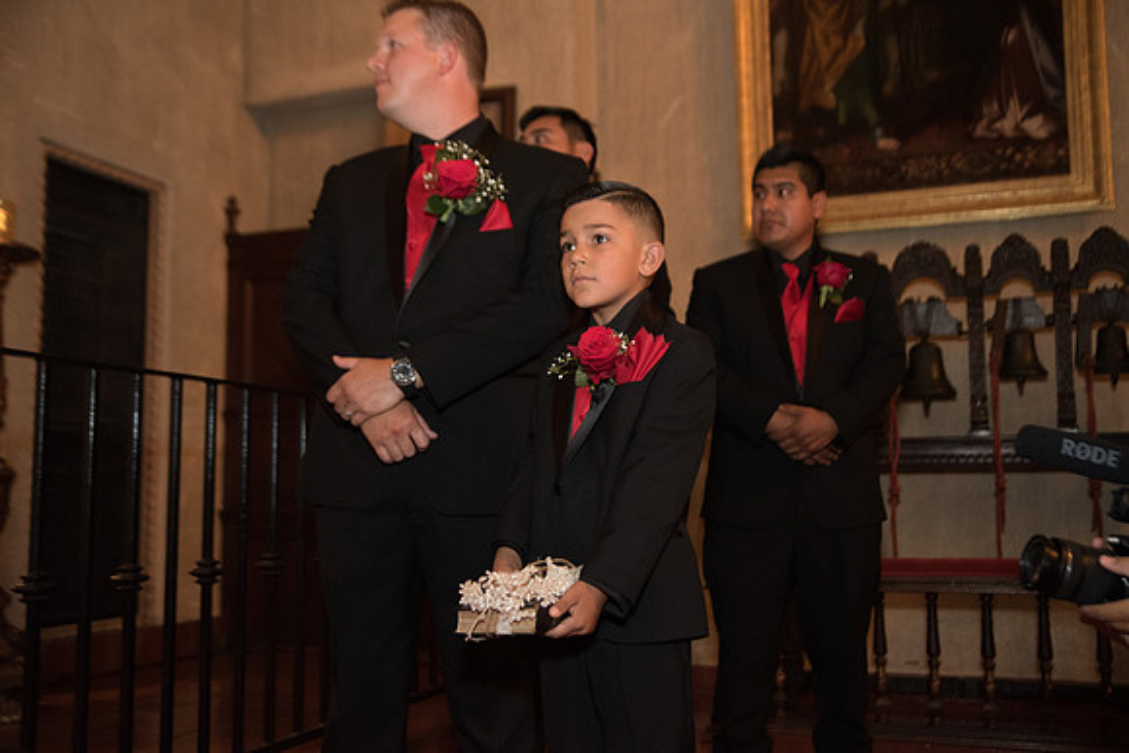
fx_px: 1129
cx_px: 564
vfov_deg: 36.9
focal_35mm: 36
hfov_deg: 53.1
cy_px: 376
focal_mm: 36
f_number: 2.8
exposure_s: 1/80
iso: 4000
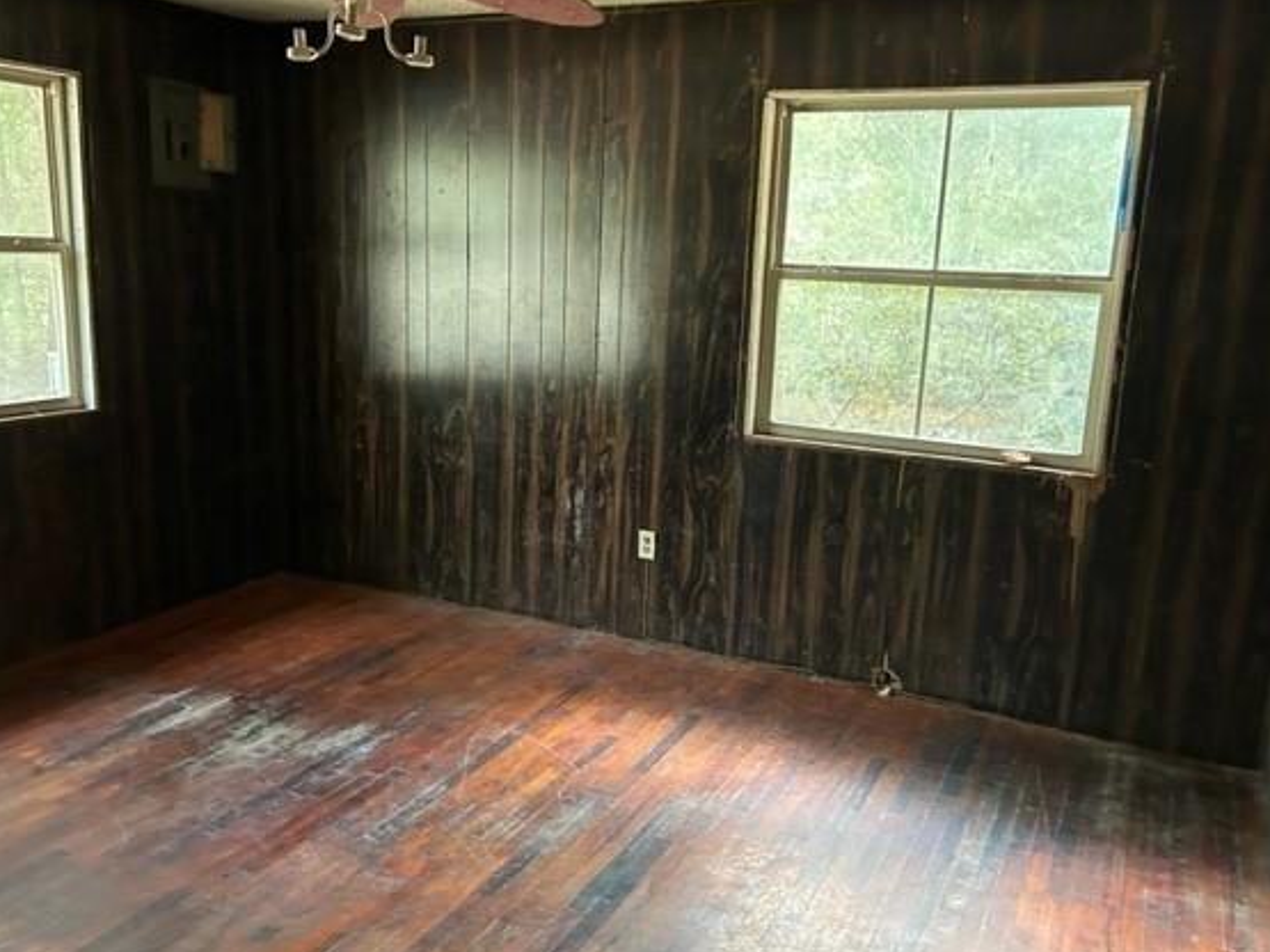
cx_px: 650
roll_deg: -1.1
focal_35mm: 30
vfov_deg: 46.8
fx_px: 1100
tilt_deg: -10.7
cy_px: 490
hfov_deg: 60.0
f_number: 1.5
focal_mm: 5.7
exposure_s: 1/47
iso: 500
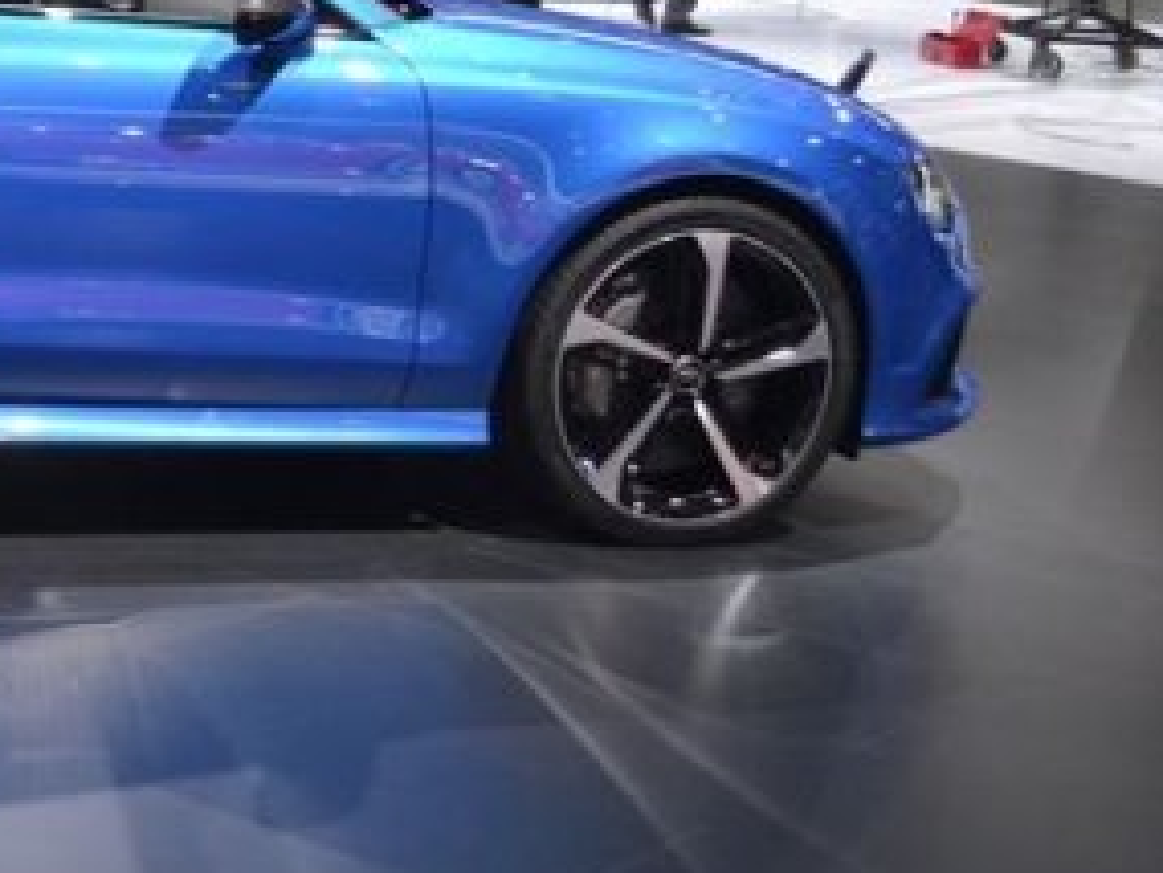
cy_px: 218
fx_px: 2723
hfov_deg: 21.6
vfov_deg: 18.1
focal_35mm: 81
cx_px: -380
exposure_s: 1/80
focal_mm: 20
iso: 400
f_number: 4.5
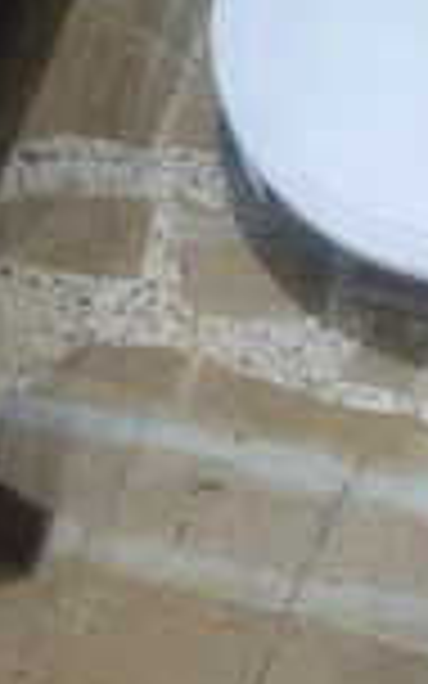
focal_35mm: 64
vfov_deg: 31.1
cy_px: 130
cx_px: 442
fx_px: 1194
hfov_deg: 19.6
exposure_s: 1/50
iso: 1712
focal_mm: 5.25
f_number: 1.7
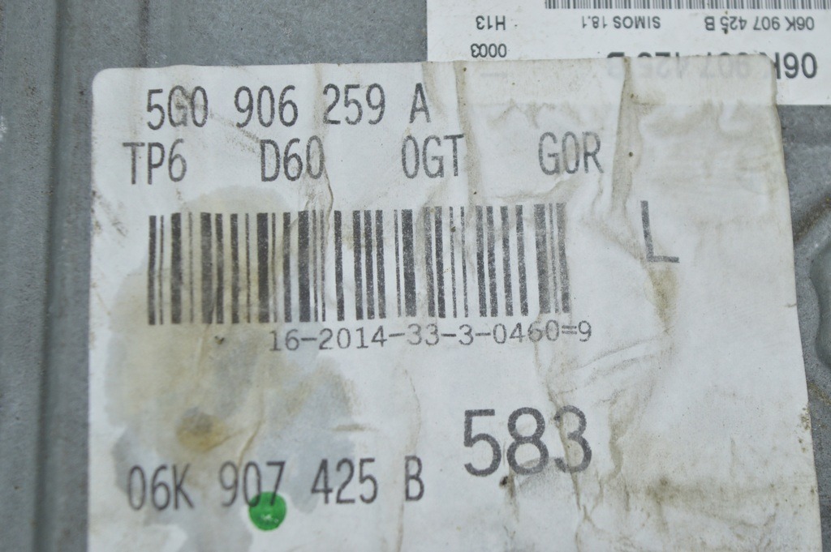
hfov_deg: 24.6
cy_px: 276
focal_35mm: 82
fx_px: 1903
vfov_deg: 16.5
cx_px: 416
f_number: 5.6
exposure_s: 1/40
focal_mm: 55
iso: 400
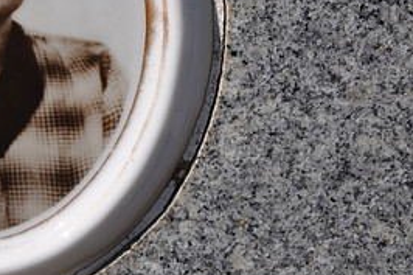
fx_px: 1949
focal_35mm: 170
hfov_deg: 11.9
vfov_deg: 8.0
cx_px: -12
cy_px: 21
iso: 200
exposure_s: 1/125
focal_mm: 52
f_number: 11
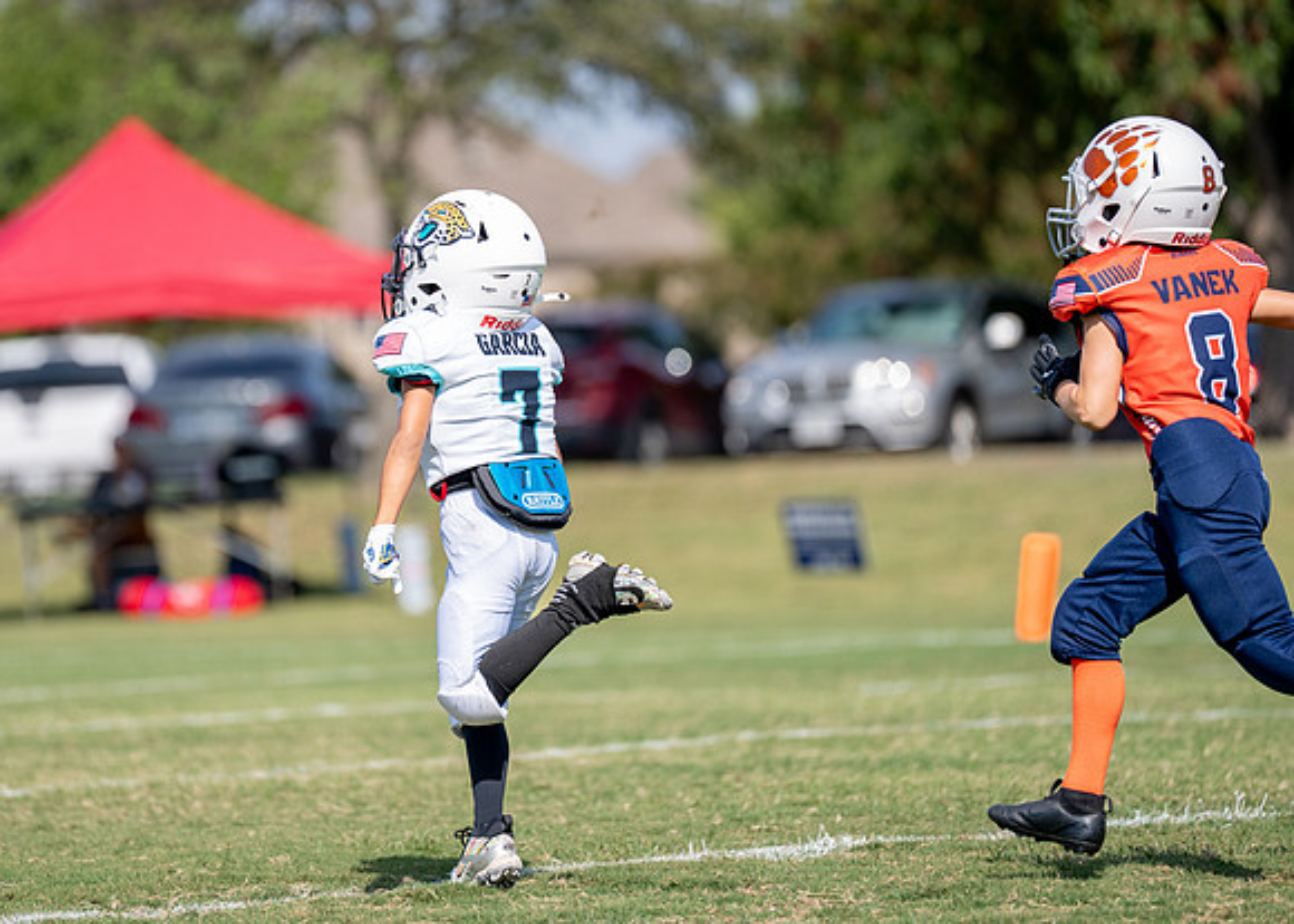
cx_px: 447
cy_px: 356
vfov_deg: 5.6
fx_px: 9513
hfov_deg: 7.8
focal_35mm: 259
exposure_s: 1/2500
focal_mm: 200
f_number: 2.8
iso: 160
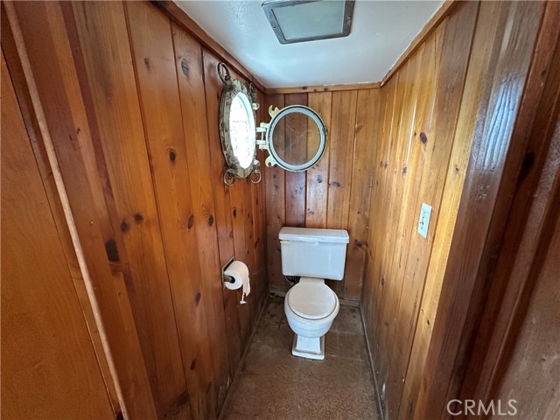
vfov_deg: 85.7
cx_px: 280
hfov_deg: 102.1
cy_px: 210
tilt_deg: -16.1
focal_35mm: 14
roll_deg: +1.2
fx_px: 226
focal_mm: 2.22
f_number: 2.2
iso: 400
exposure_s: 1/60
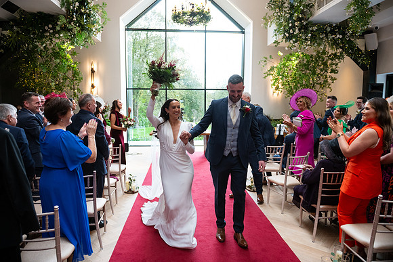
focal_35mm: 24
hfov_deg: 73.7
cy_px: 131
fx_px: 262
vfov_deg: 53.2
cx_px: 196
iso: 800
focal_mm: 24
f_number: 3.5
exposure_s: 1/160
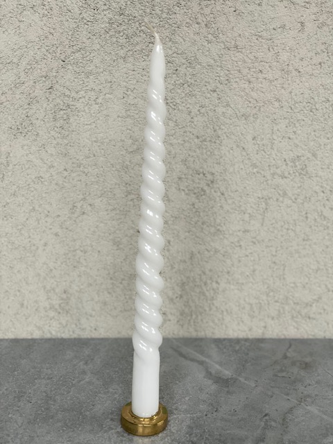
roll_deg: -1.4
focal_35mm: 52
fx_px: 667
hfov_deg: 28.0
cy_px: 222
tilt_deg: -16.4
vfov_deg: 36.8
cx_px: 166
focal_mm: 6
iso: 250
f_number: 2
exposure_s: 1/122
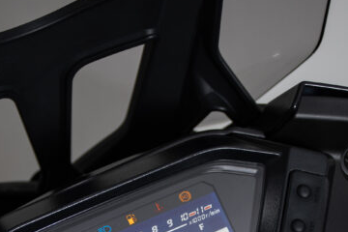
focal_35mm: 131
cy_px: 254
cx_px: 151
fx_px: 1266
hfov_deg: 15.6
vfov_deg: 10.3
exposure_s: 1/80
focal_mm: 31
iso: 100
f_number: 3.5
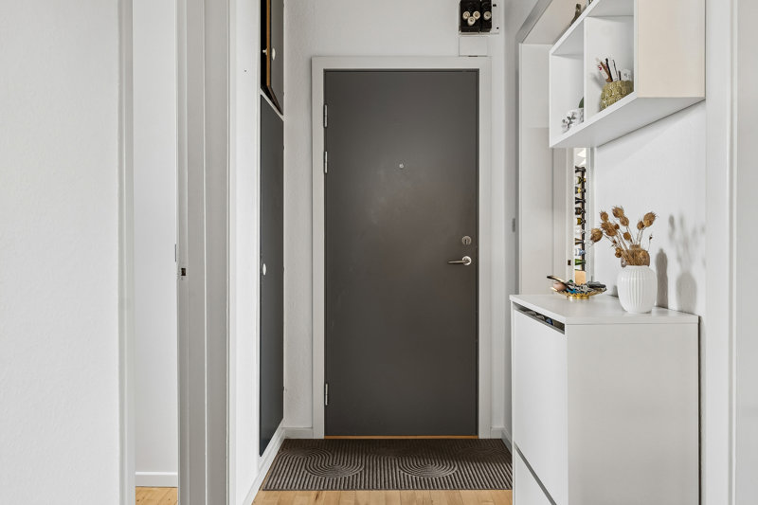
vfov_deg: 51.3
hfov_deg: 71.5
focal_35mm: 25
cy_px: 252
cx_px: 379
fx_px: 526
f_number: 8
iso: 200
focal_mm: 17
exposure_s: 1/1.67
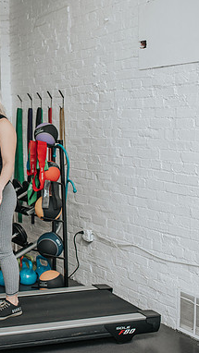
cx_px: -35
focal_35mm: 61
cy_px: 164
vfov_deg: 34.3
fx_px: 572
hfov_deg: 18.7
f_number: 3.2
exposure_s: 1/200
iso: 800
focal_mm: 35
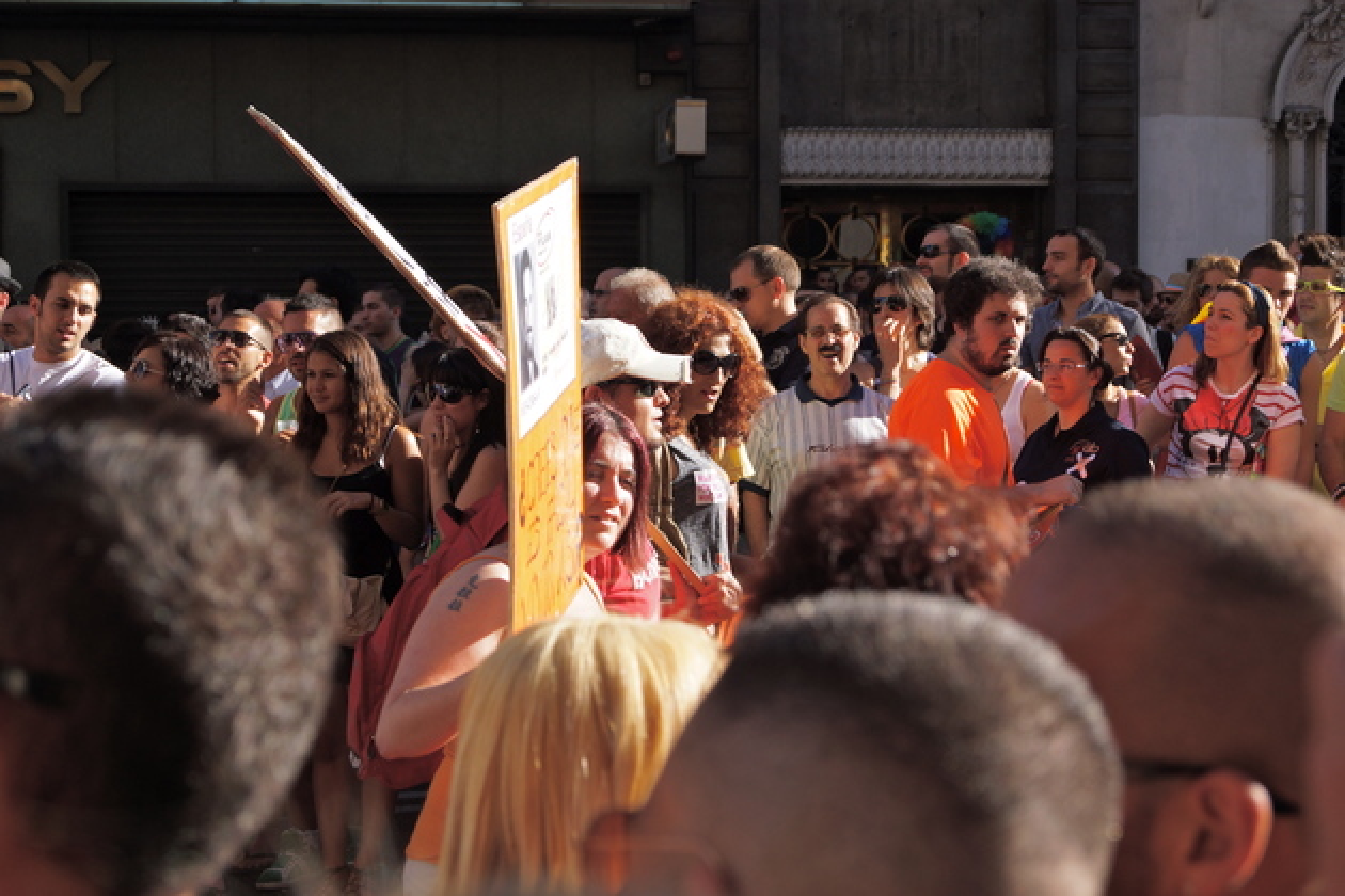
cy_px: 448
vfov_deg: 18.2
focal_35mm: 75
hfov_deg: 27.0
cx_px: 672
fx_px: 2802
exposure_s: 1/500
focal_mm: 50
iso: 200
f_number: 5.6
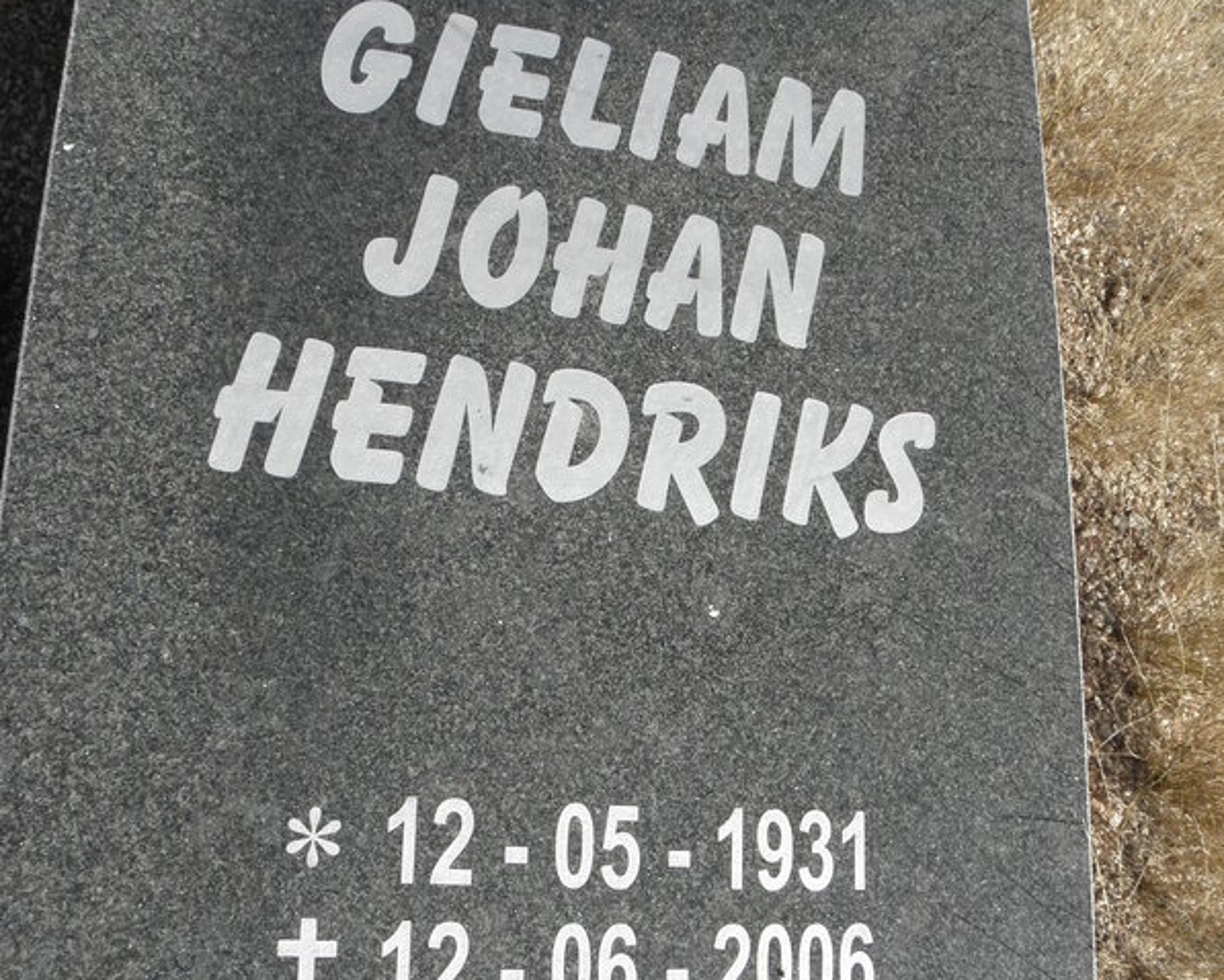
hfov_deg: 52.8
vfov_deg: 43.3
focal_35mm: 34
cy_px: 537
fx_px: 1232
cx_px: 611
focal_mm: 4.6
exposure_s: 1/250
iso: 64
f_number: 5.6
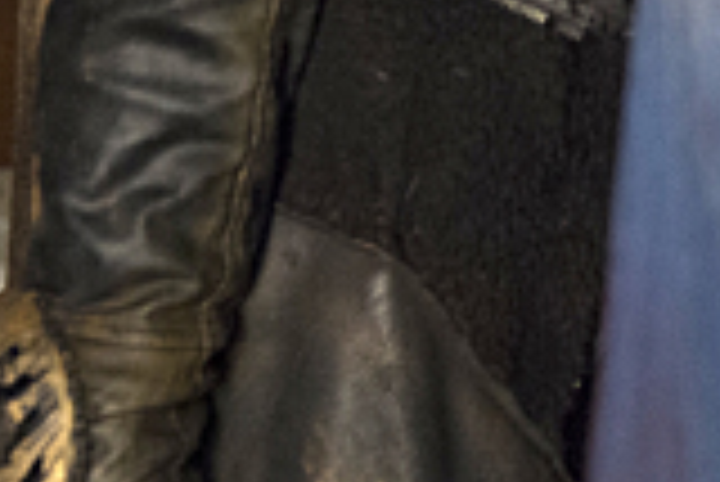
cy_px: -450
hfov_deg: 9.4
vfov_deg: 6.4
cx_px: 1210
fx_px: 4204
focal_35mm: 210
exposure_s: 1/200
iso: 4000
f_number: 3.5
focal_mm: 42
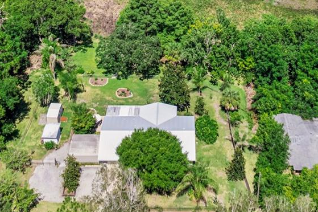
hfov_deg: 31.8
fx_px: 556
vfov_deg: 19.5
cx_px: 186
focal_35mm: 63
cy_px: -80
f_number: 2.8
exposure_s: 1/1500
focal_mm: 8.4
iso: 100
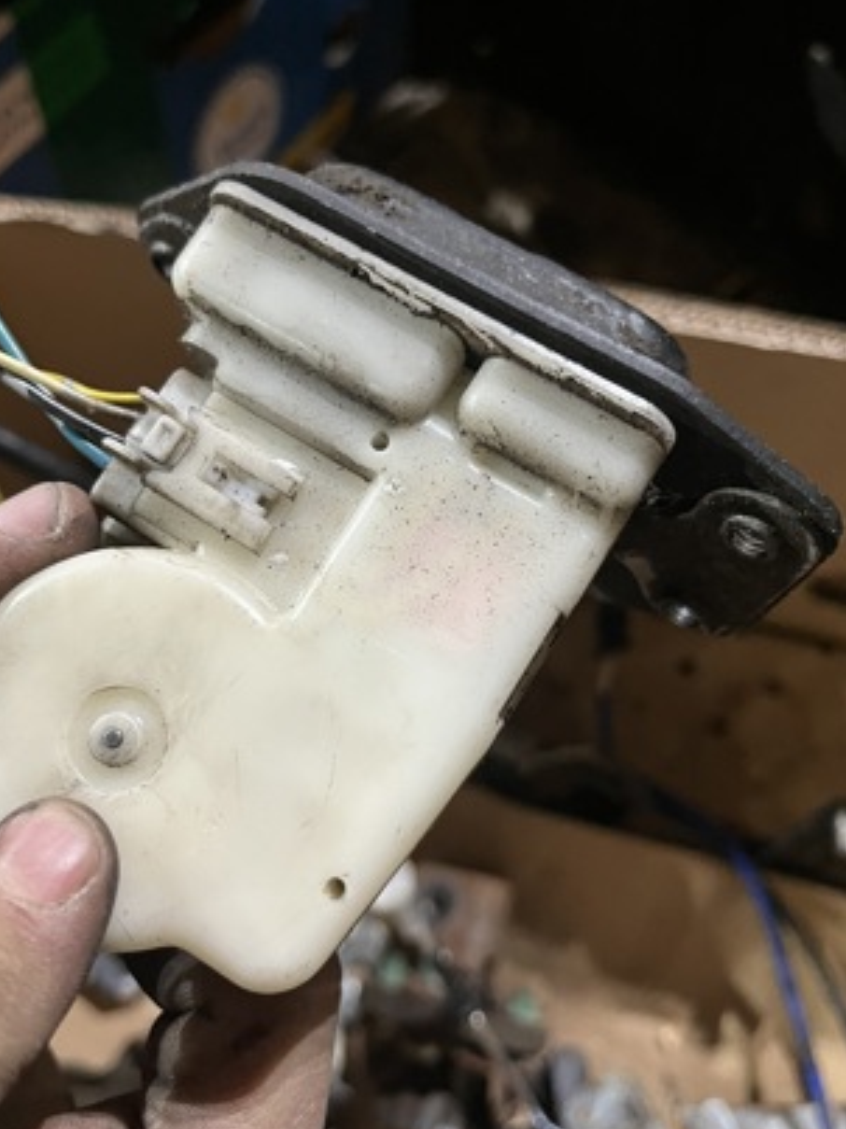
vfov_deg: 58.3
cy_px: 538
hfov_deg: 45.3
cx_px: 353
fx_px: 1011
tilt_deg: -65.1
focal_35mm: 31
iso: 400
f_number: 1.6
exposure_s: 1/33
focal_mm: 5.1
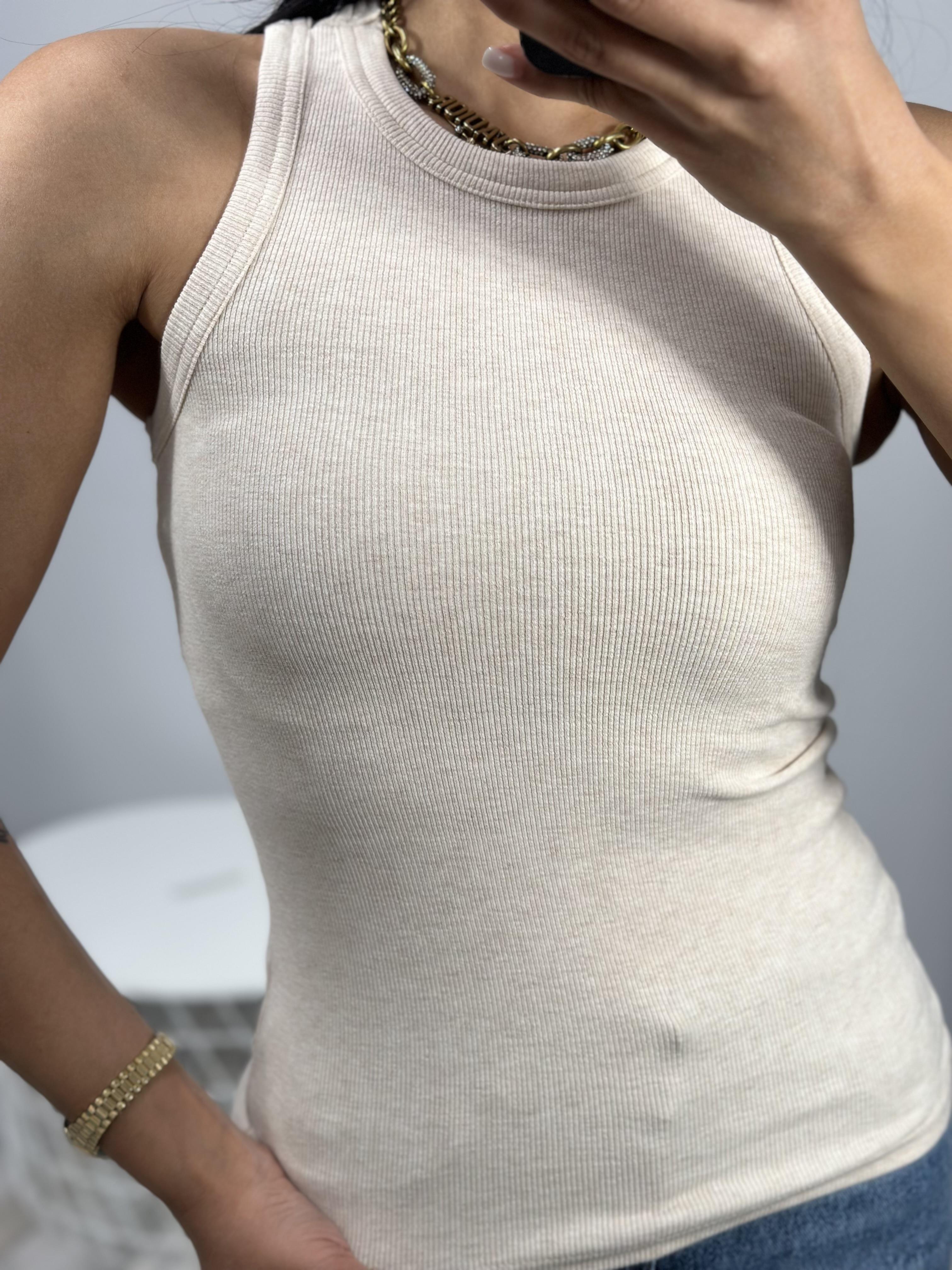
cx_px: 476
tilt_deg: -39.7
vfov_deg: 39.7
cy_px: 635
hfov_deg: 30.3
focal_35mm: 48
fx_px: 1760
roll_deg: -0.6
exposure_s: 1/100
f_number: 1.78
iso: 80
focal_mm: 6.86
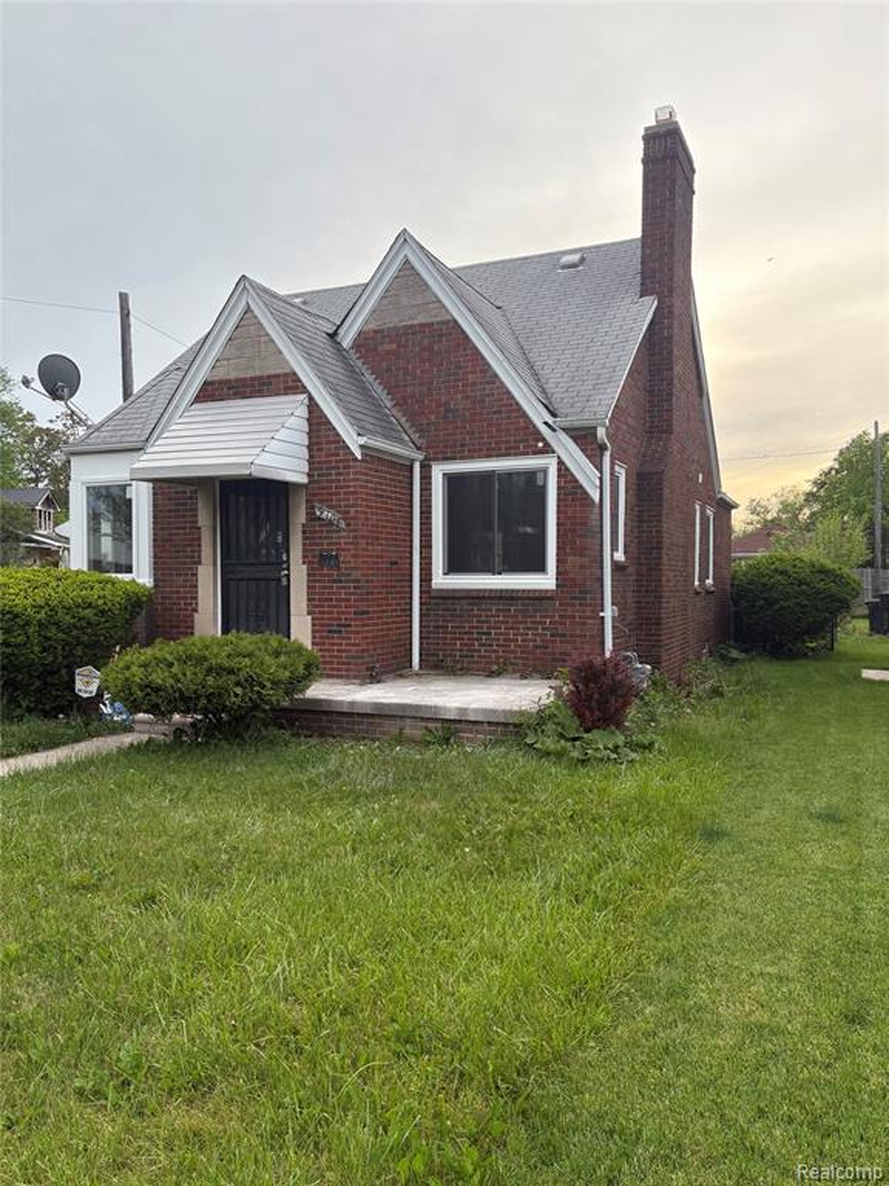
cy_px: 593
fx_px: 890
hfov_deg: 53.1
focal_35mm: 26
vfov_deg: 67.3
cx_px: 444
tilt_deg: +0.0
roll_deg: +0.8
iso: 64
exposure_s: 1/1032
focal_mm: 5.96
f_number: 1.6
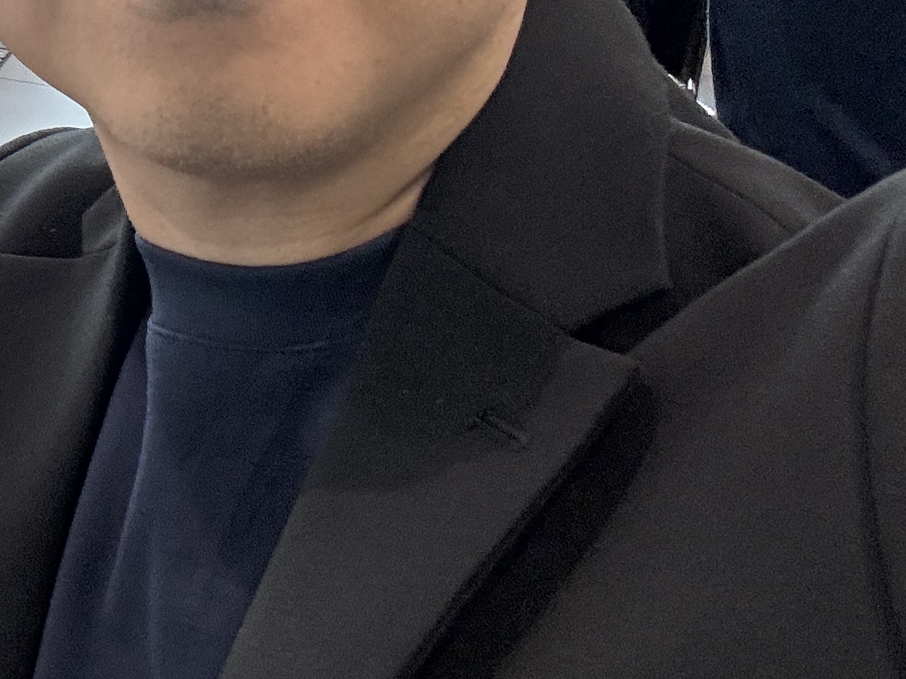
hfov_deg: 22.5
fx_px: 2120
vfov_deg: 16.3
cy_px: -390
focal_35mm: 81
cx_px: -138
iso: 100
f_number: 1.9
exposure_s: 1/50
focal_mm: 2.69
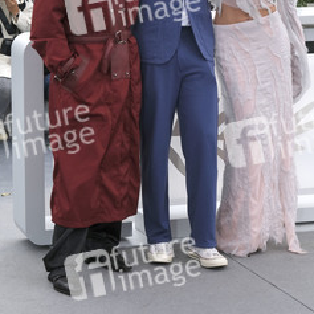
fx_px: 1119
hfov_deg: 16.0
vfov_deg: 15.9
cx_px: 171
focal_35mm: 109
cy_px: 70
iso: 400
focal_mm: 50.5
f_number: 6.4
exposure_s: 1/200
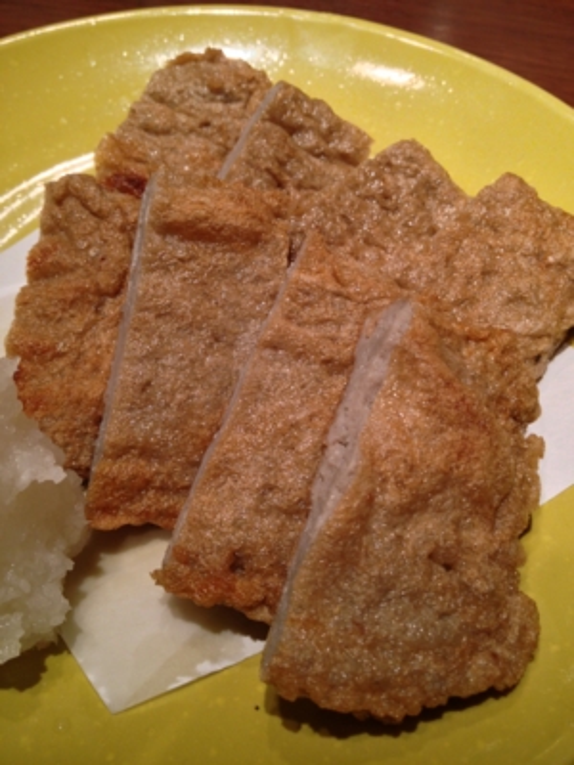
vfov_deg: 52.6
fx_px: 774
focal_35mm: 35
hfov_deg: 40.7
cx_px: 287
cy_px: 382
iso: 64
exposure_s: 1/20
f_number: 2.4
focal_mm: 4.28
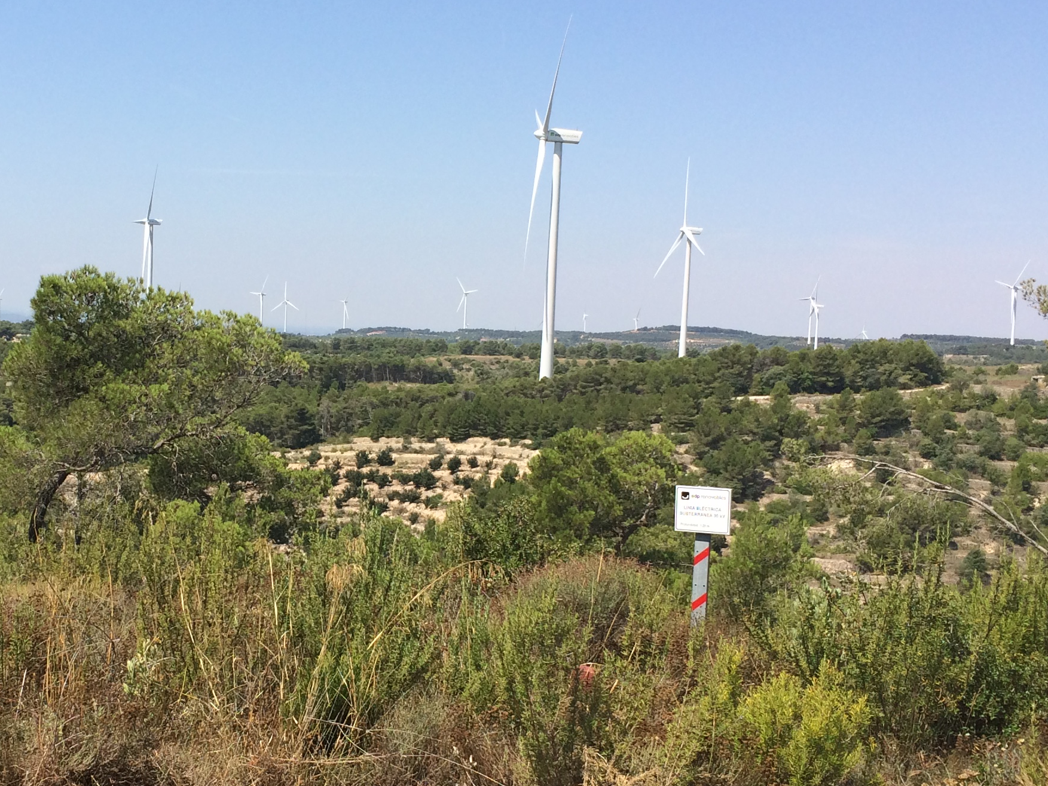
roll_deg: -2.0
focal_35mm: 54
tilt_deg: -4.4
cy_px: 457
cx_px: 299
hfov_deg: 35.0
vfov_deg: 27.0
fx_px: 1635
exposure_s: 1/1786
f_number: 2.2
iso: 32
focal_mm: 4.15
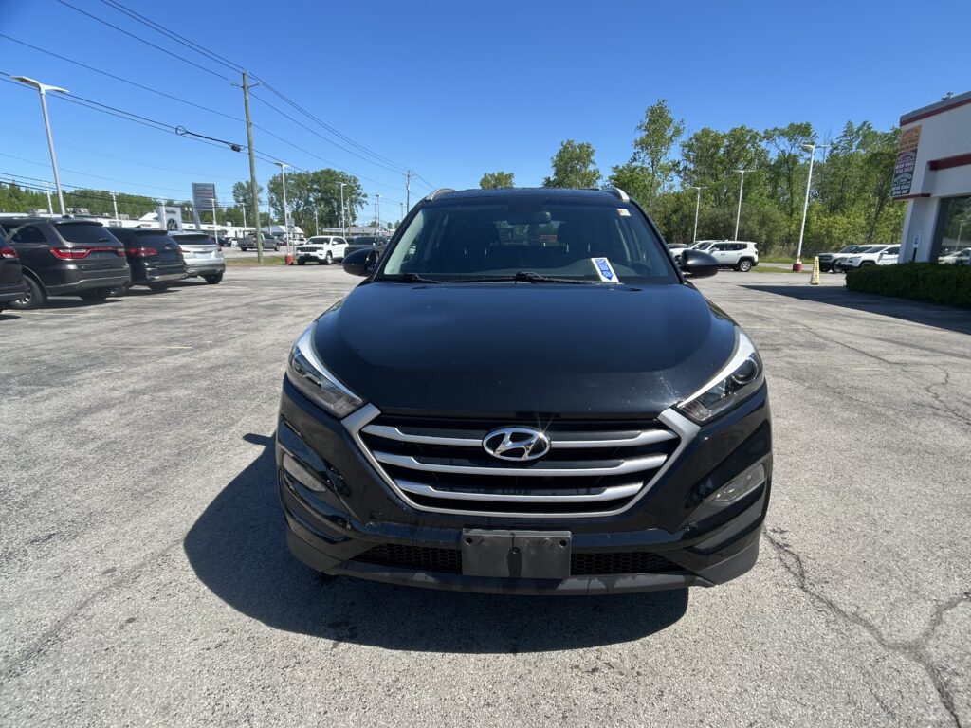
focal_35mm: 26
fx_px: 729
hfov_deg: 67.3
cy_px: 364
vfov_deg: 53.1
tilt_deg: -14.1
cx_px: 486
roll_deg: -1.8
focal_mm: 5.7
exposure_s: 1/2632
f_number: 1.5
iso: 50
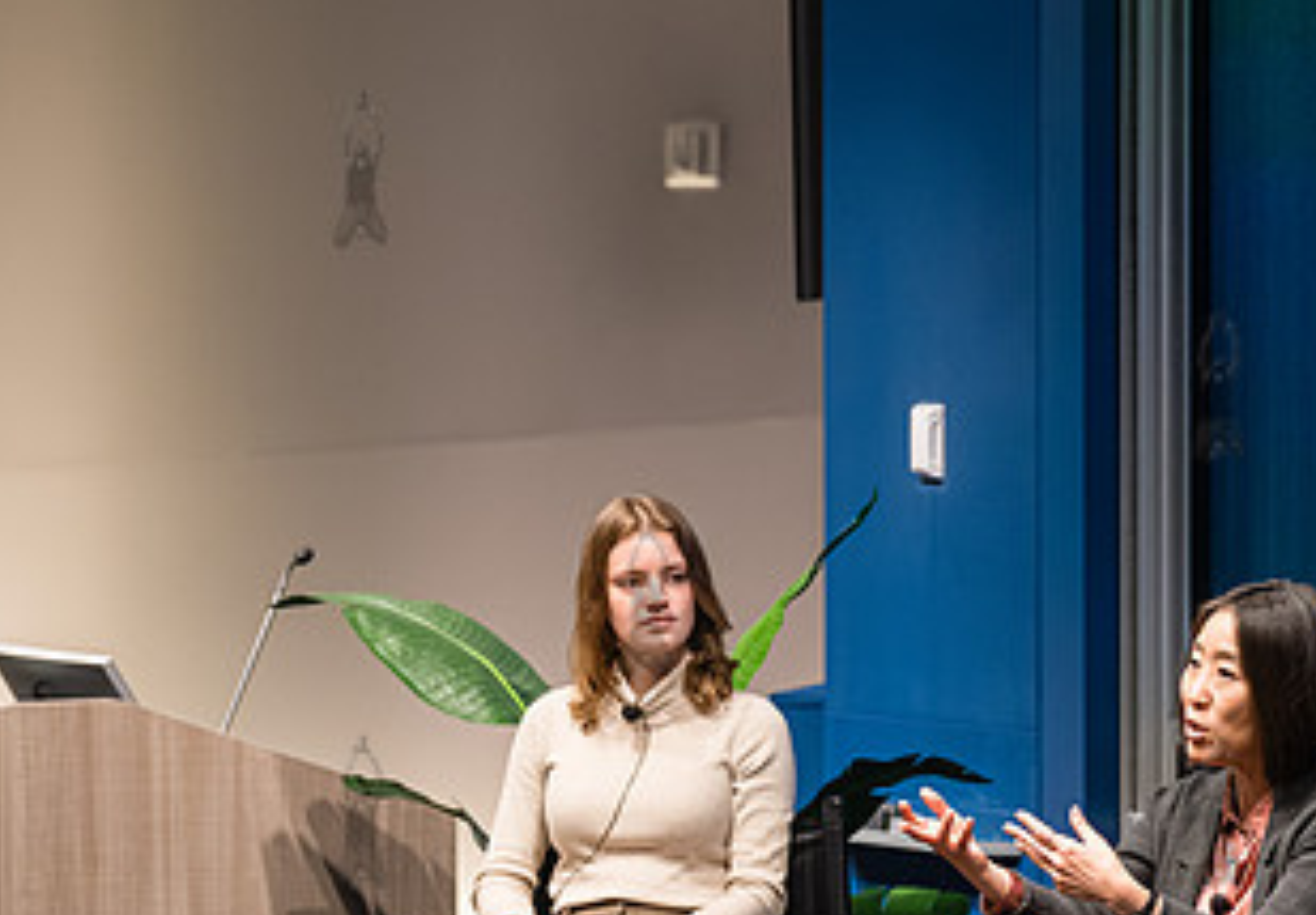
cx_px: 1191
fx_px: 8077
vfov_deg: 6.5
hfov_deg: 9.3
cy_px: 754
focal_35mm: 218
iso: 5000
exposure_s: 1/160
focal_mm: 105
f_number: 3.5
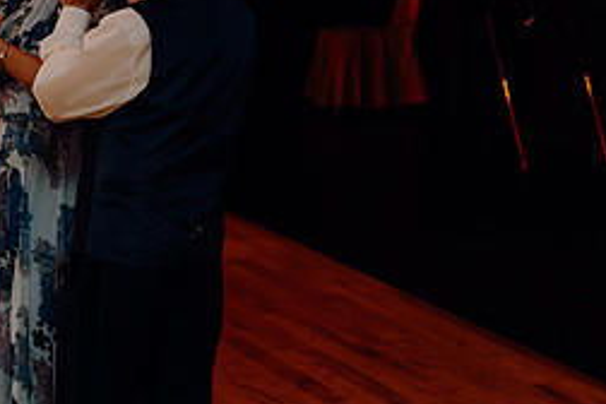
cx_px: 135
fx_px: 2054
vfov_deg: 11.2
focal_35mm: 122
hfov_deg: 16.7
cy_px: 81
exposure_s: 1/160
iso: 1250
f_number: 2.8
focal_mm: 53
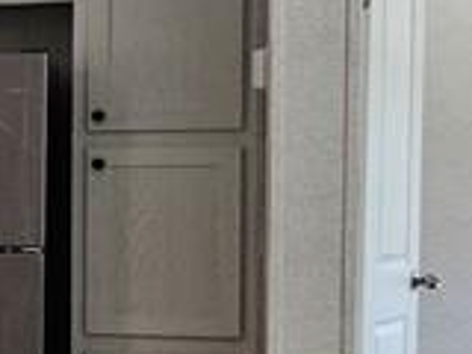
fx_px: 2004
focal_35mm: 147
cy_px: 254
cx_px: -971
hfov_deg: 9.9
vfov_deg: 10.1
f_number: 1.7
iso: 200
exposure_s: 1/120
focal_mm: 6.3
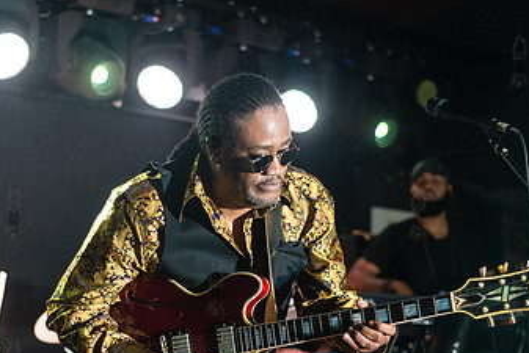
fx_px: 1264
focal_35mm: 86
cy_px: 288
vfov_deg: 15.8
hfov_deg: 23.6
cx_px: 215
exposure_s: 1/200
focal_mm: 50
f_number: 2.2
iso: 4000
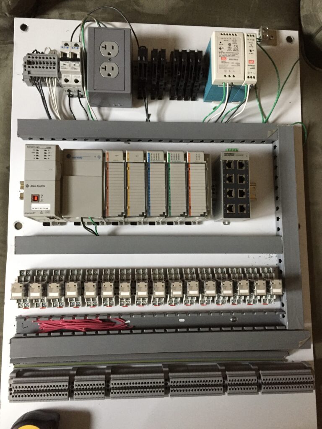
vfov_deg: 61.7
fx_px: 360
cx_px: 161
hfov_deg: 48.2
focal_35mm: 29
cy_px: 214
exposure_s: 1/15
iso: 250
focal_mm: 4.15
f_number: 2.2
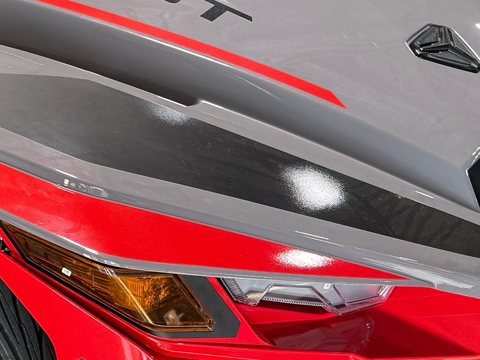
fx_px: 1220
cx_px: -97
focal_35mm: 88
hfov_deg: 20.8
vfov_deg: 16.7
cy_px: 118
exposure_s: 1/60
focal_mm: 6.76
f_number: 1.78
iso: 125
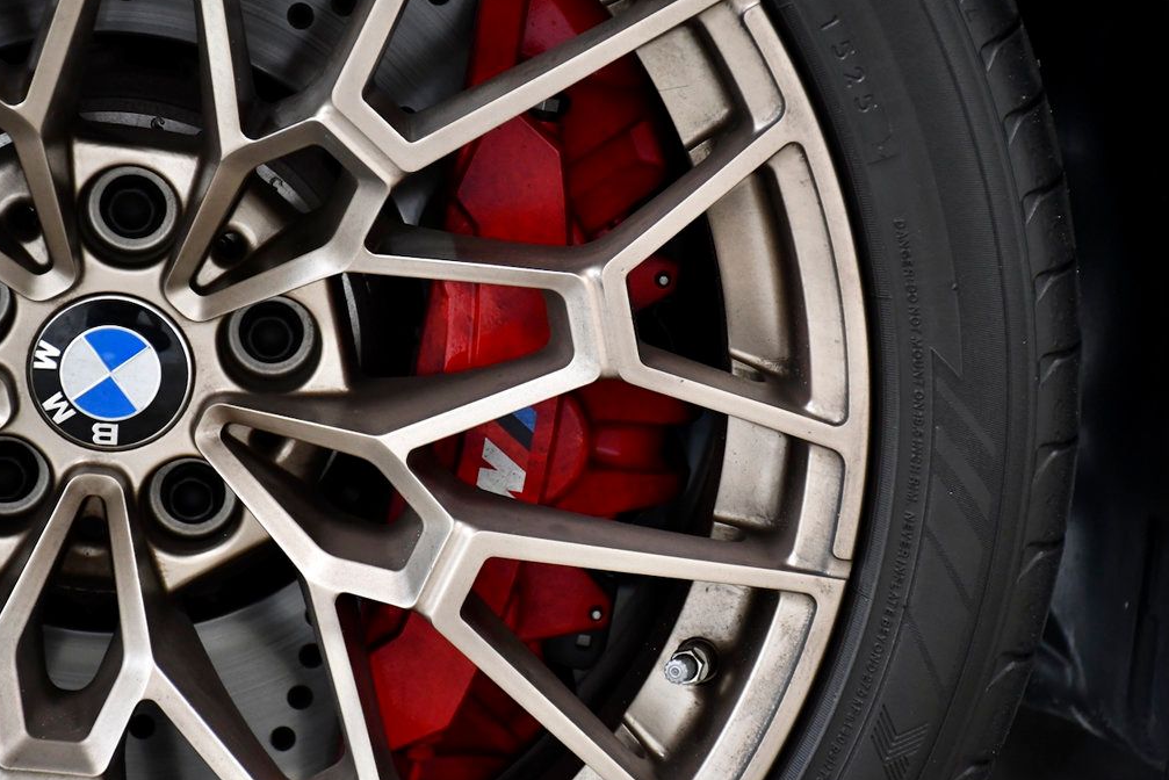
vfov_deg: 11.2
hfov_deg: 16.8
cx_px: 584
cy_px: 388
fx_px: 3963
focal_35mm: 122
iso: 2500
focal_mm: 80
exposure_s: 1/250
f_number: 5.6
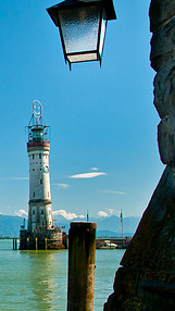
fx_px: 577
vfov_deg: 30.1
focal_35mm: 70
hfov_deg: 15.2
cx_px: -129
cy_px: 172
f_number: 11
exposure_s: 1/90
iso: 200
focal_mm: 22
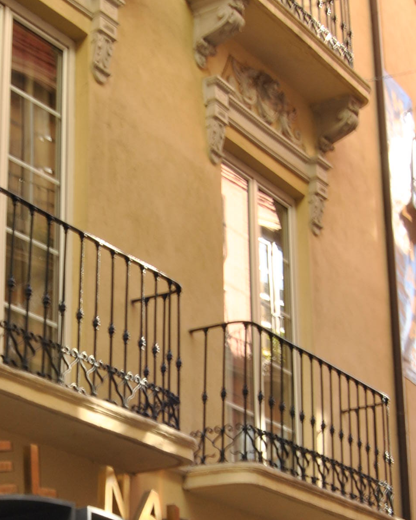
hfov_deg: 18.4
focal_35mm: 82
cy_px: 443
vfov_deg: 22.8
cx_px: 53
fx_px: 1262
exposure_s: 1/10
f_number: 10
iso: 100
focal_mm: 18
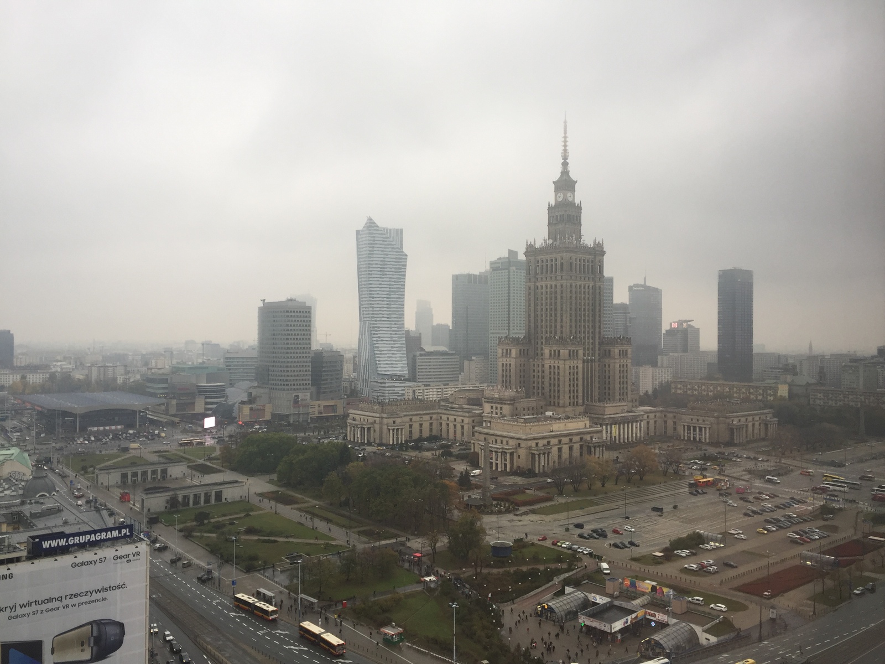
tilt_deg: +0.8
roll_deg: -0.2
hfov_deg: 61.7
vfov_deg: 48.2
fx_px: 741
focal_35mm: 29
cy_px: 332
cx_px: 442
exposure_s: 1/100
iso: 40
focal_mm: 4.15
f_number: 2.2
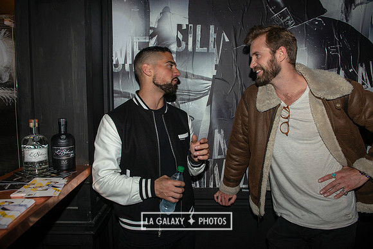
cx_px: 186
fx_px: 249
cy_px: 124
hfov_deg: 73.7
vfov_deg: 53.2
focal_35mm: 24
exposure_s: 1/160
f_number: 5
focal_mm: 24
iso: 320
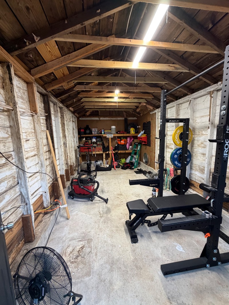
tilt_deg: -7.0
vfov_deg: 102.1
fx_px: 124
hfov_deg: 85.7
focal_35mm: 14
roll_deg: +0.5
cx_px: 114
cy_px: 152
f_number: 2.2
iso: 250
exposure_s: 1/120
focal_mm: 2.22
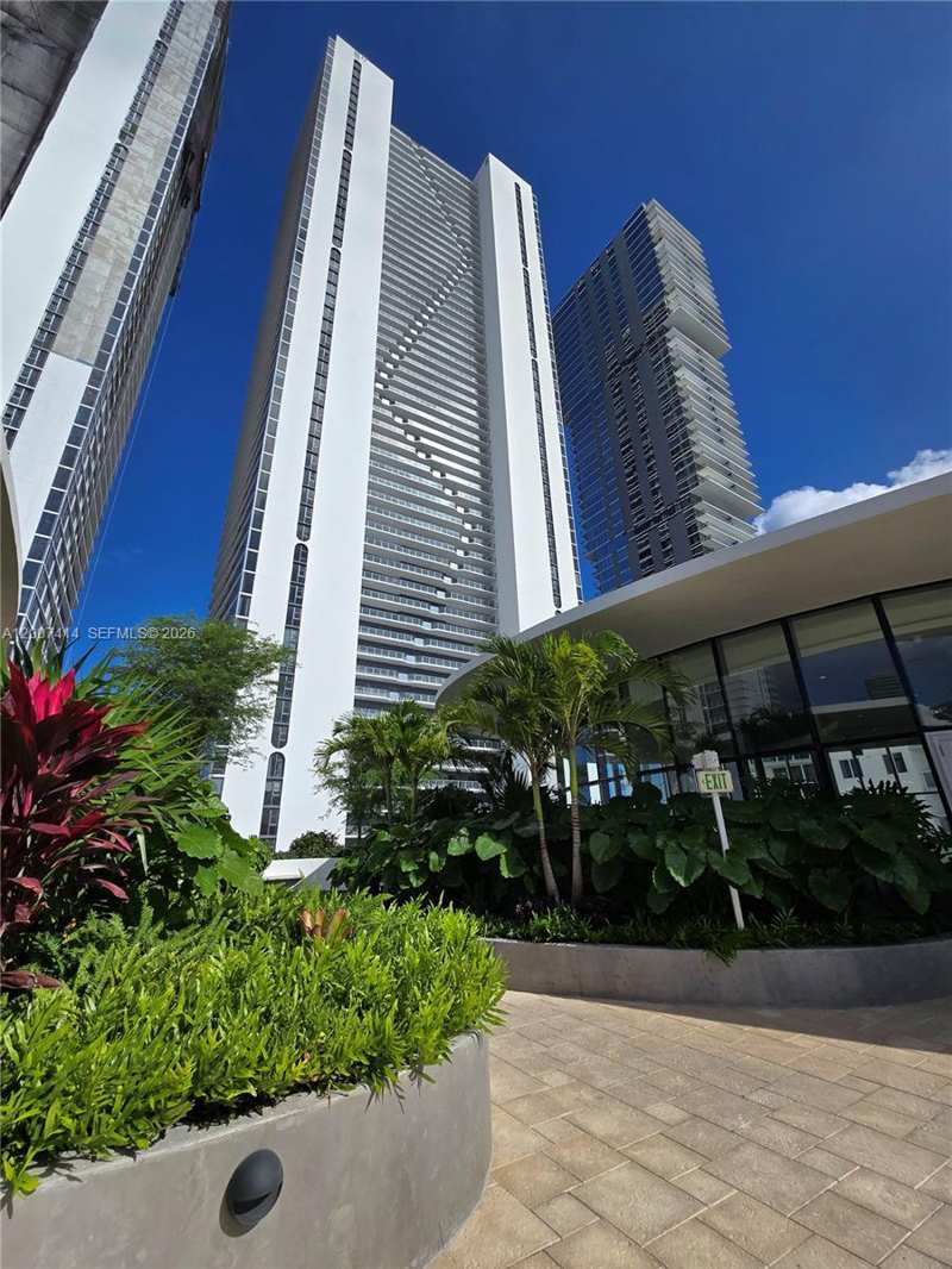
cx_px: 476
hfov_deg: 89.9
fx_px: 477
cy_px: 634
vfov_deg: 106.2
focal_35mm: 13
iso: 50
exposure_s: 1/5000
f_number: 2.2
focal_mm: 2.2
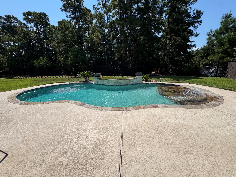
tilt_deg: -13.1
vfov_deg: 85.7
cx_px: 118
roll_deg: +1.5
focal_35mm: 14
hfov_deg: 102.1
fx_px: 95
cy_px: 88
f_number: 2.2
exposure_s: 1/3390
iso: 50
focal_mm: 2.22
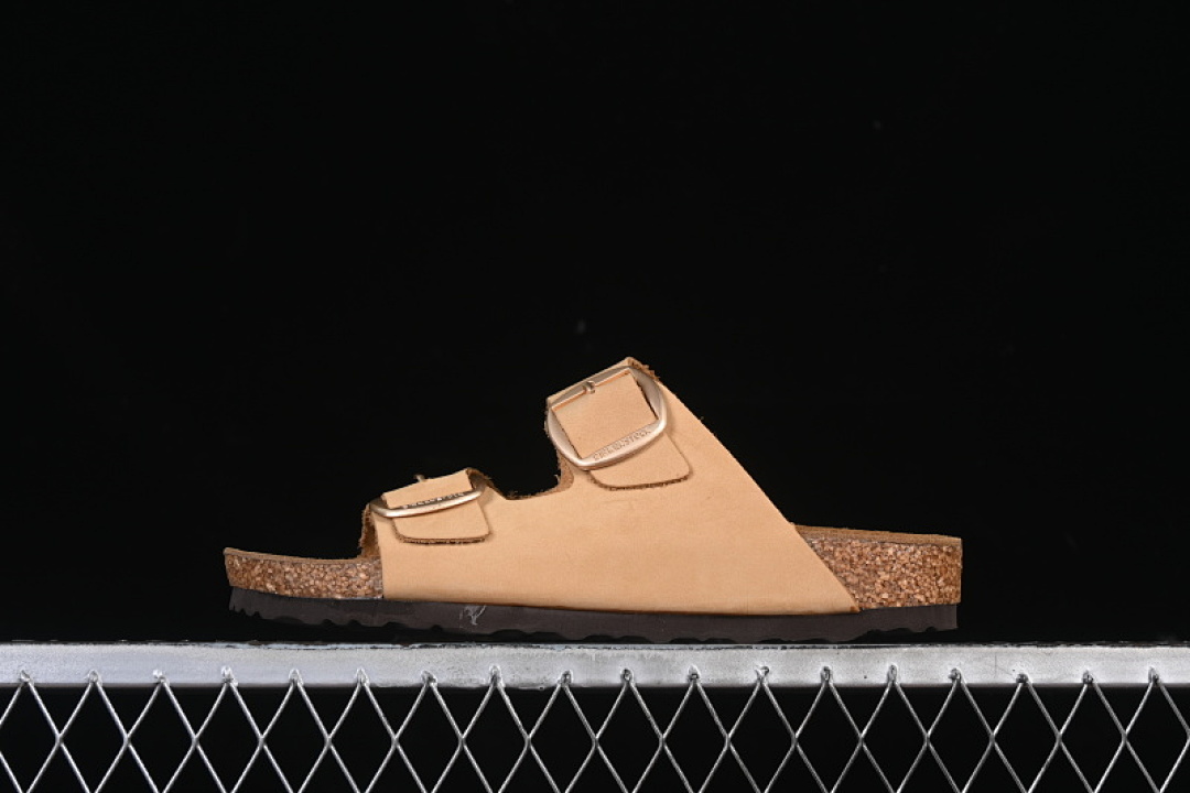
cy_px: 396
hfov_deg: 27.0
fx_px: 2479
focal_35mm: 75
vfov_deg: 18.2
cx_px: 595
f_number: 8
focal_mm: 50
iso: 160
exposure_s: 1/60
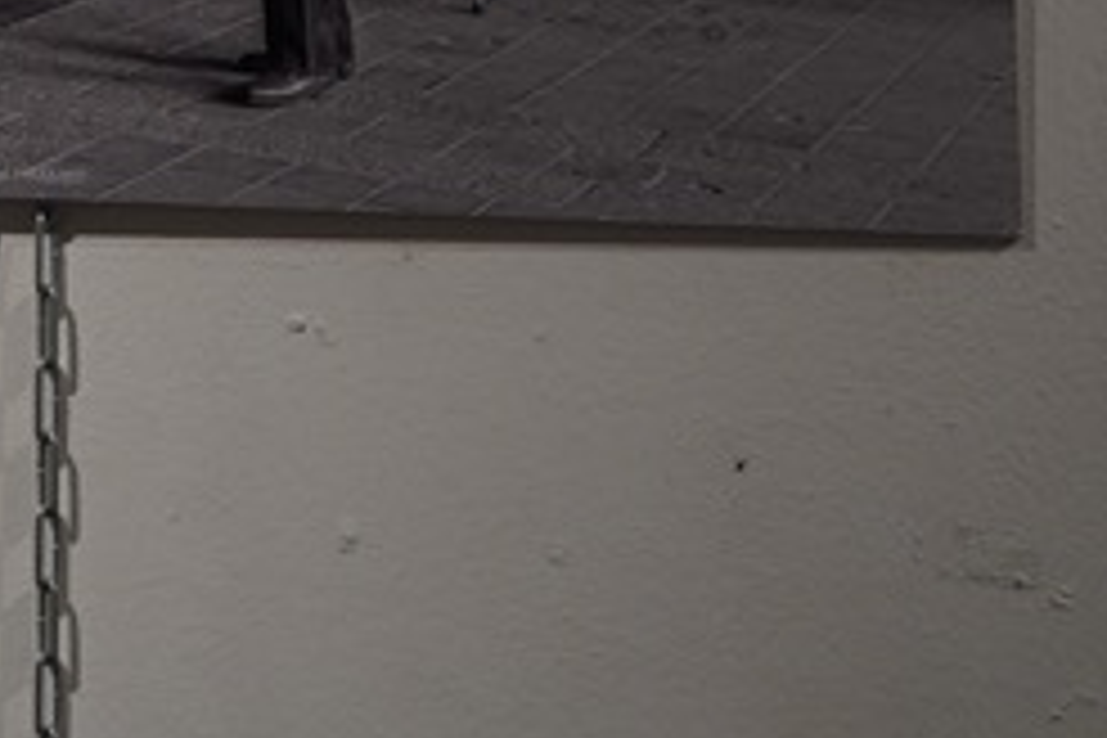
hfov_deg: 11.8
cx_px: -1238
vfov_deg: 8.3
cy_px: -1087
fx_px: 4659
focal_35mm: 152
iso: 200
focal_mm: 29.1
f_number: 4
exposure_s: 1/160
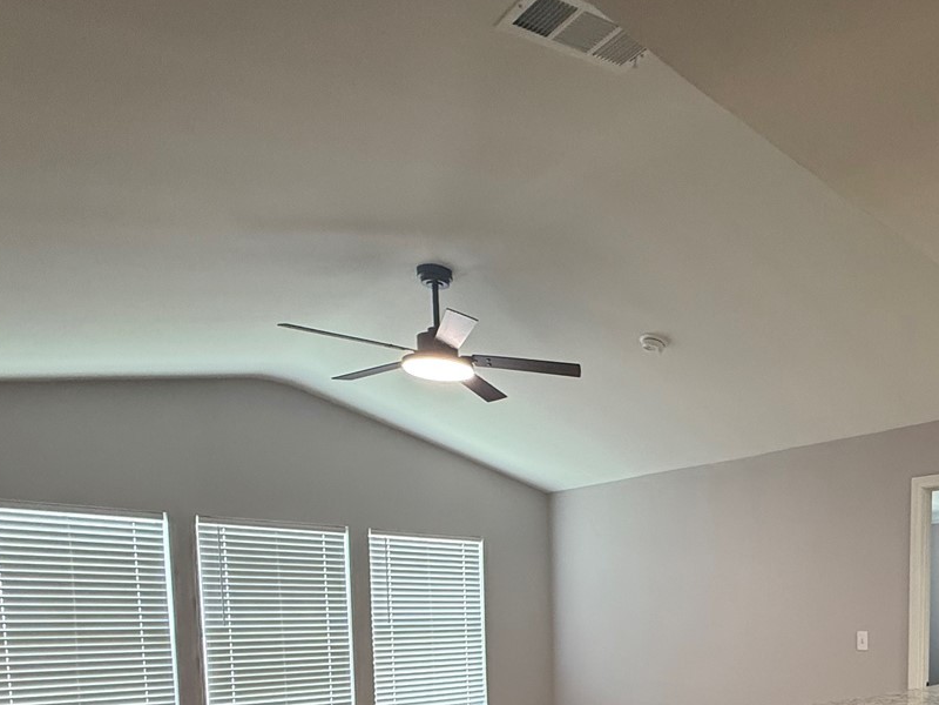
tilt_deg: -4.3
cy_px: 677
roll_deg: -1.7
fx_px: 760
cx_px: 752
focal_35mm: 28
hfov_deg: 58.5
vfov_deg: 43.8
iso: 200
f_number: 2.2
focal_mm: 2.22
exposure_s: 1/60
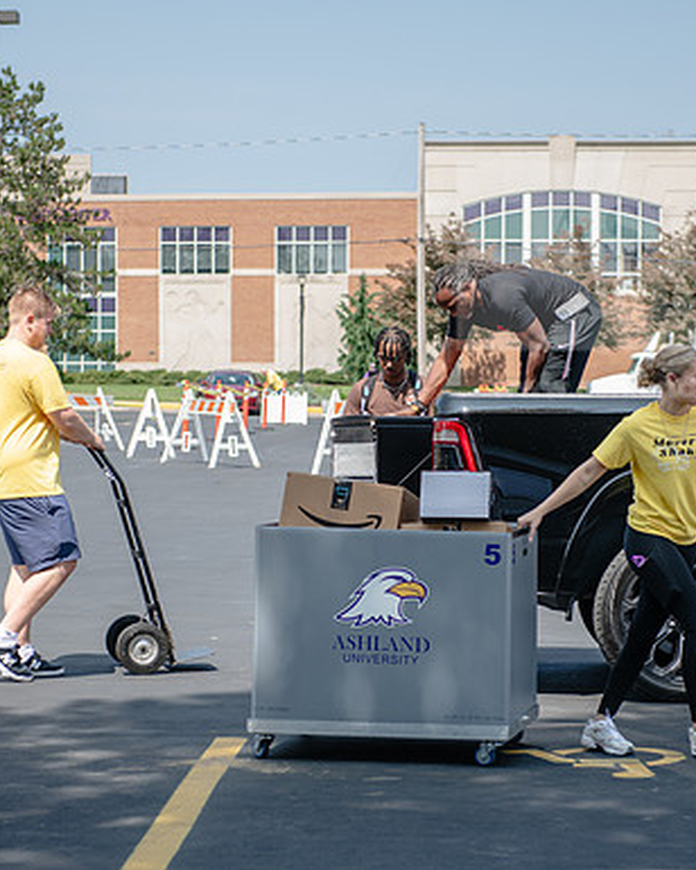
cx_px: 389
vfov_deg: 19.4
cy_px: 435
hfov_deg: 15.5
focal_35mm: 99
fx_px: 2549
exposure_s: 1/800
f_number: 3.5
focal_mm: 70
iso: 160
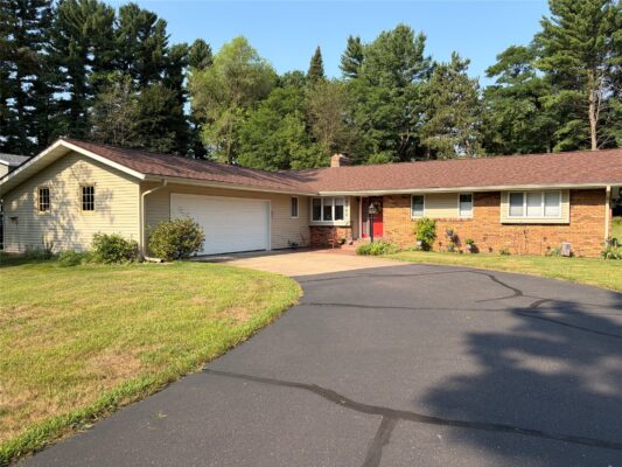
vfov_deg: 53.1
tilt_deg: -0.6
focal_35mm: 26
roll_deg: -0.1
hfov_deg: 67.3
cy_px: 234
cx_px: 311
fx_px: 467
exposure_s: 1/1799
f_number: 1.6
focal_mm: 5.96
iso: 50
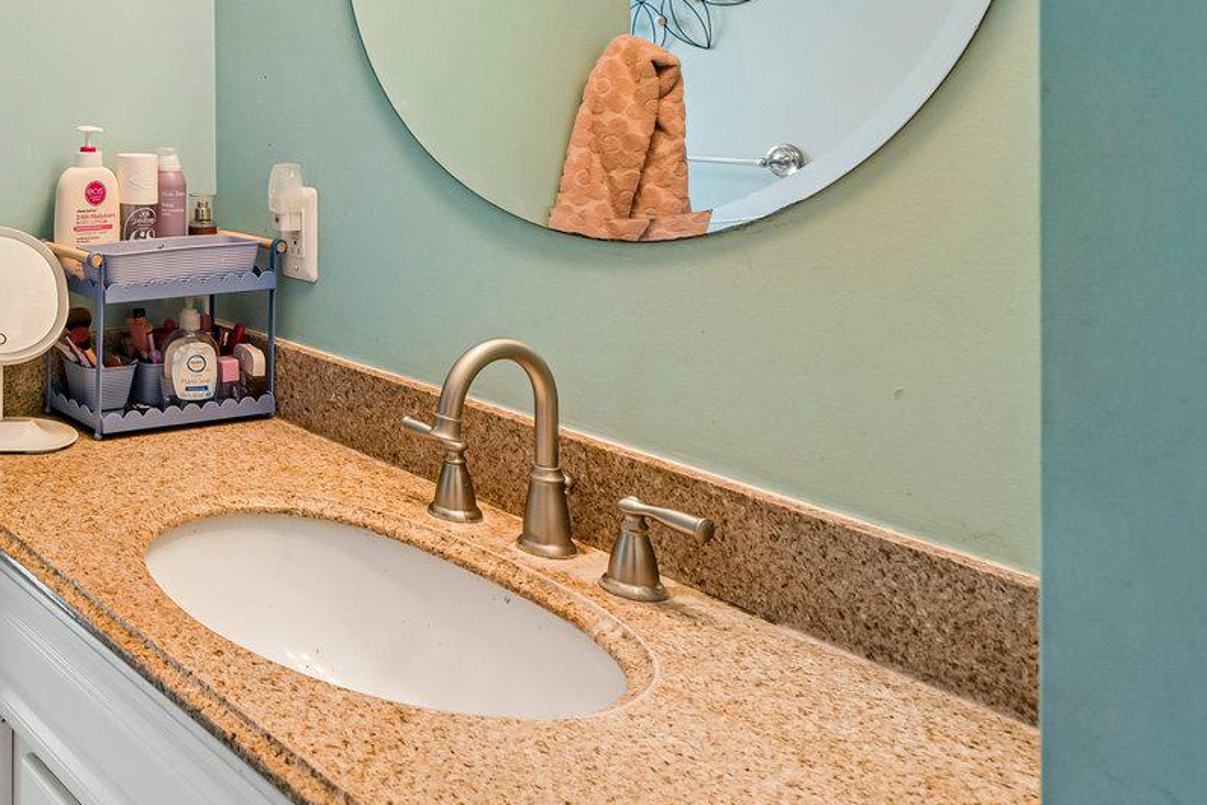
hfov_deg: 41.1
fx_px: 1207
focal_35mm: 36
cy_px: 74
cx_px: -156
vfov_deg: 34.7
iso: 125
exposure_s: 1/15
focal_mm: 14
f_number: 8
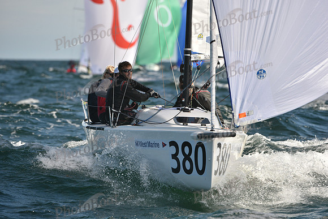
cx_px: 164
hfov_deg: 5.2
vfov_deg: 3.4
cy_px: 110
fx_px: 3645
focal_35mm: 400
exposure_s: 1/1250
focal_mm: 400
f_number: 6.3
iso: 250
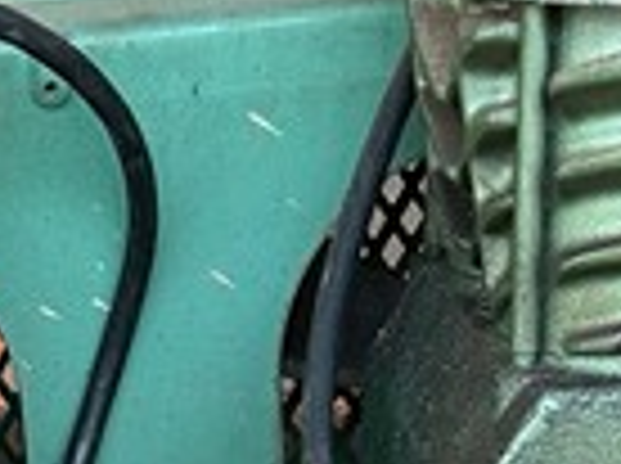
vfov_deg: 7.3
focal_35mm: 193
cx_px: 14
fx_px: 3456
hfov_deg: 10.2
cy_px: 1045
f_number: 1.5
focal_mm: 5.7
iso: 50
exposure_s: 1/120
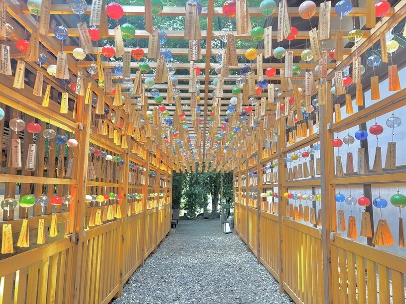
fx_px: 305
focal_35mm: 26
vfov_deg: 53.1
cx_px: 203
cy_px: 152
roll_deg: +0.4
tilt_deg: +7.3
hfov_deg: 67.3
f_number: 1.6
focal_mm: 5.96
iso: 250
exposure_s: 1/60
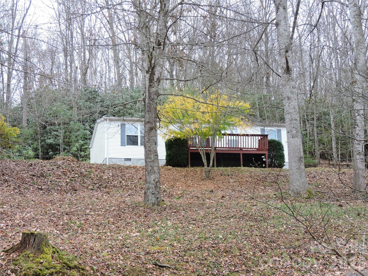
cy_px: 138
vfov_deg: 24.4
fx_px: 638
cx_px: 184
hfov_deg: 32.2
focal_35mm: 60
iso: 100
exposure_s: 1/60
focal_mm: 10.7
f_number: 3.7
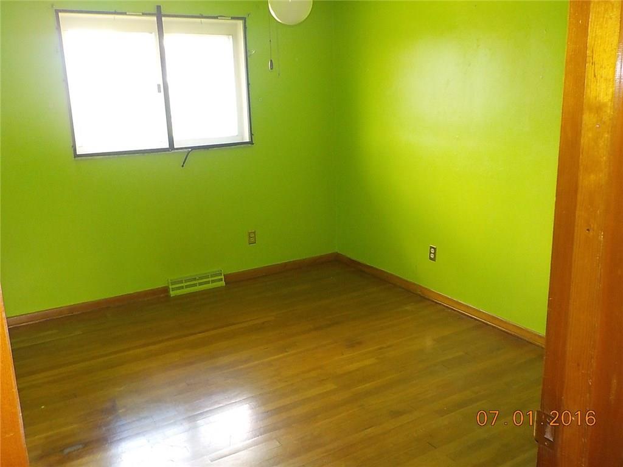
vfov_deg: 46.8
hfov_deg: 60.0
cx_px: 312
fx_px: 540
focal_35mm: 30
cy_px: 234
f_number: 3.3
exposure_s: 1/30
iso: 280
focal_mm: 4.1
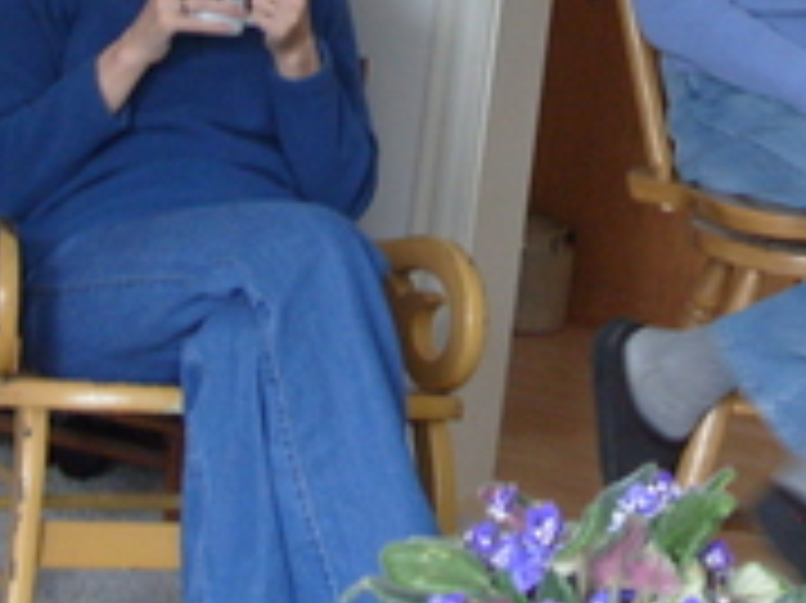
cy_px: -207
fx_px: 2909
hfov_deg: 15.8
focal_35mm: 125
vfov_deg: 11.5
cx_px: 491
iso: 200
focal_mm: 7.8
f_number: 2.8
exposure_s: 1/8
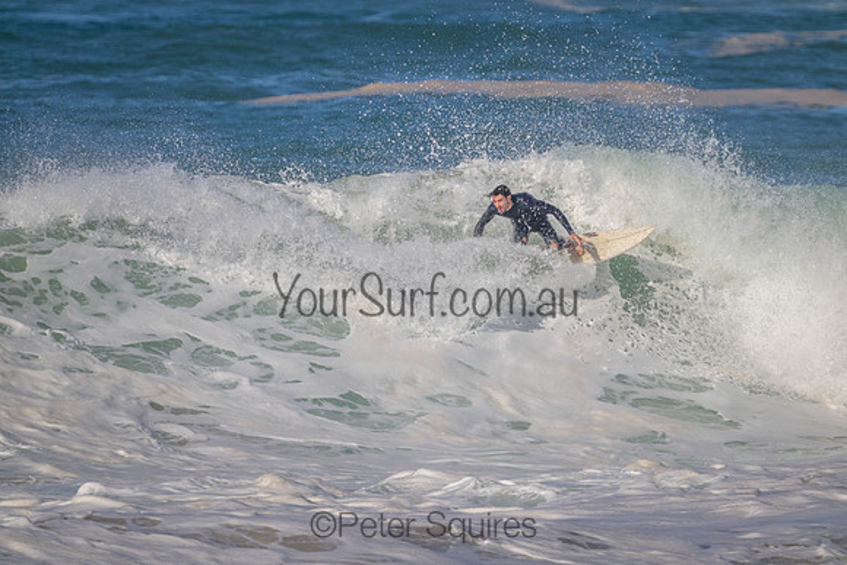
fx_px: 18826
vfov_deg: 1.7
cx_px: 424
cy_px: 282
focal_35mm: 800
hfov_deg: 2.6
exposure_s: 1/2000
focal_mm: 800
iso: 560
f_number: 11
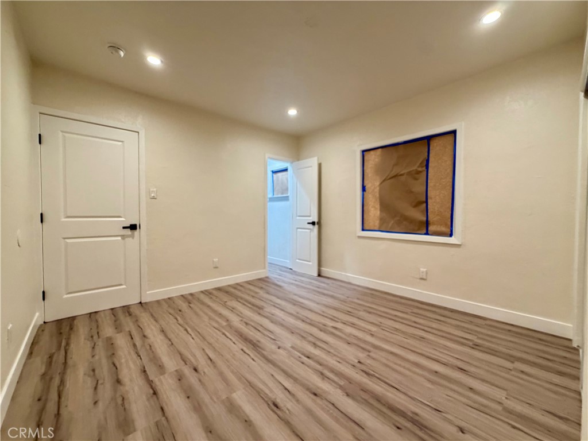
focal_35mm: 14
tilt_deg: -0.8
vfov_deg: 85.7
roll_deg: +0.4
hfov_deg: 102.1
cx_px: 294
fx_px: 238
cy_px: 220
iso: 400
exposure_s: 1/60
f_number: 2.2
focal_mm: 2.22
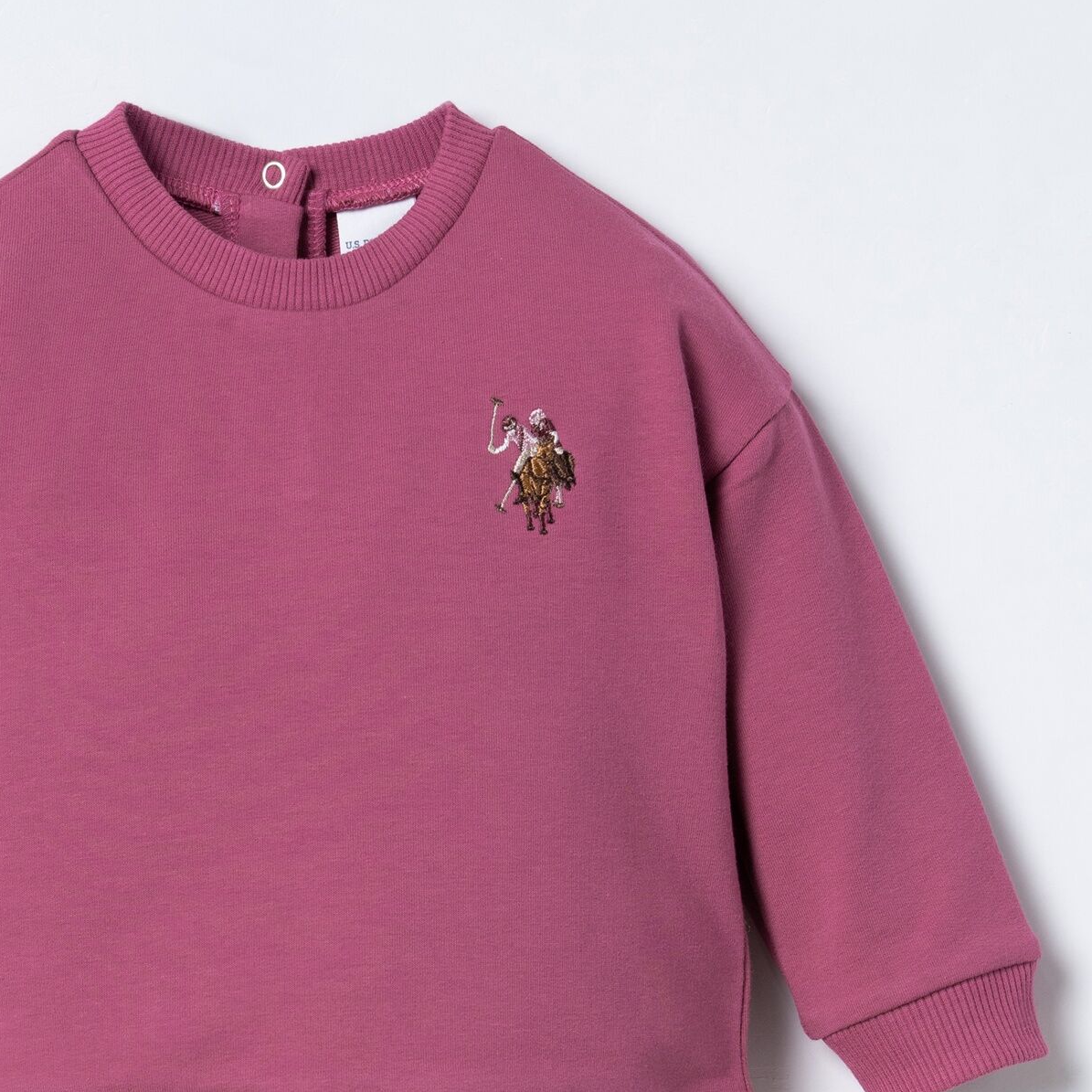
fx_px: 2284
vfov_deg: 26.8
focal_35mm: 64
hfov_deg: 26.9
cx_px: 545
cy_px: 687
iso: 400
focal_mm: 50
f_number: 9
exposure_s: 1/125
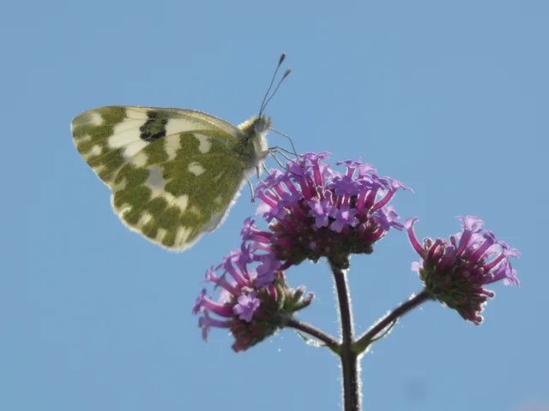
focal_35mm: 566
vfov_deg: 2.6
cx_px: 274
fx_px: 8977
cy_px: 206
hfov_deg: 3.5
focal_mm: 101.4
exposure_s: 1/250
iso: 80
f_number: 5.6
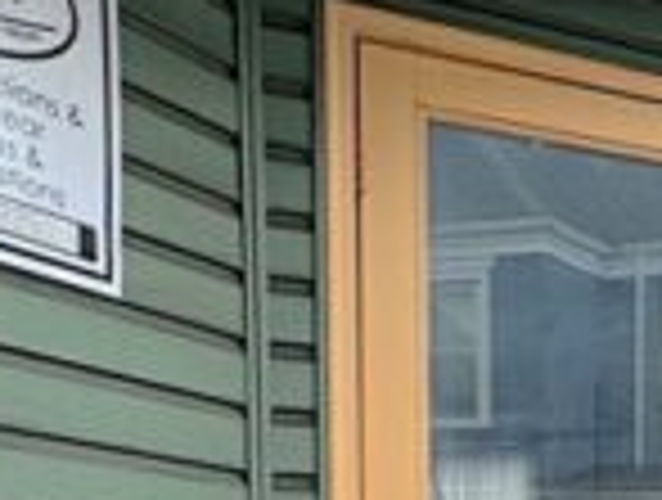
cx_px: 1094
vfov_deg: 18.1
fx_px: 1457
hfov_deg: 20.4
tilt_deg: +0.8
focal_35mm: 76
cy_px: 653
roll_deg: +1.7
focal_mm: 2.22
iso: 40
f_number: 2.2
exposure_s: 1/727
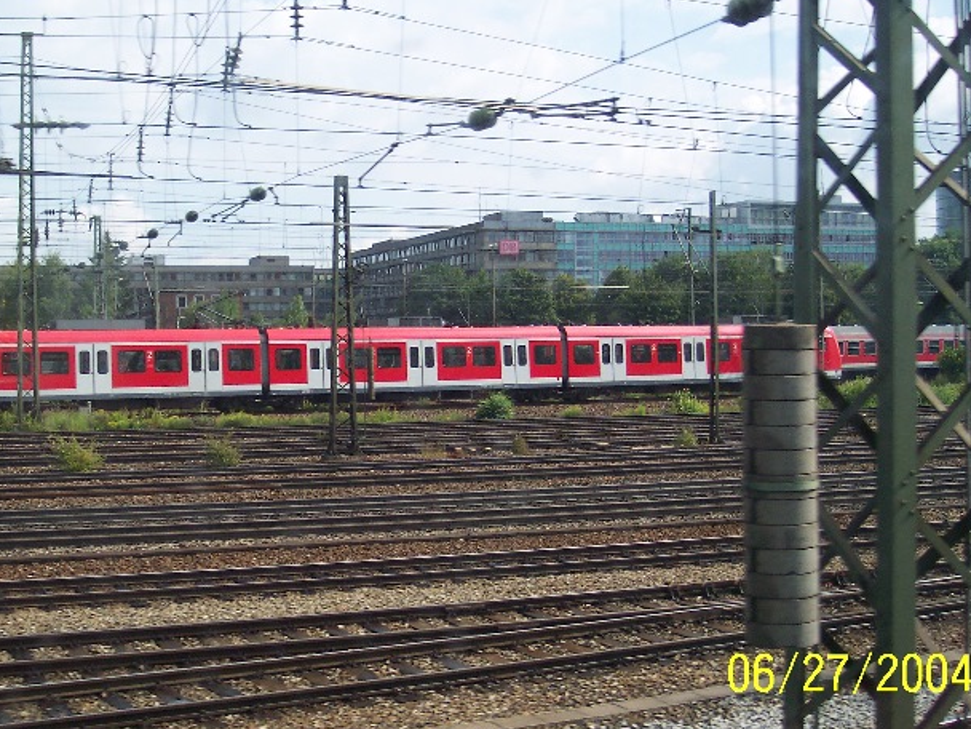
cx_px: 399
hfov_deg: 38.1
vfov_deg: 29.1
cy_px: 313
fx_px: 1403
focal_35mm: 50
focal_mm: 8
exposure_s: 1/700
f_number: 2.8
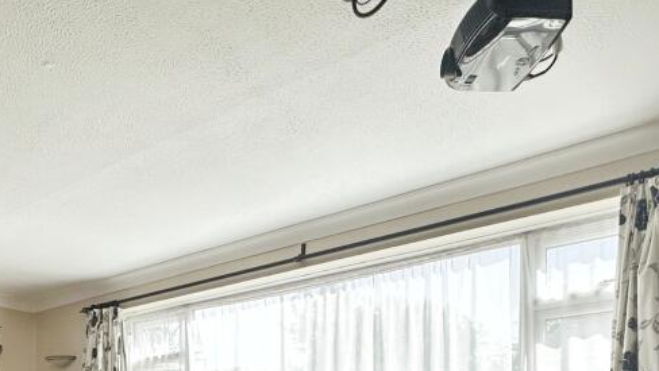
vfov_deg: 28.2
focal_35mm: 32
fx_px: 559
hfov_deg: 60.3
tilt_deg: -3.8
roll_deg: +1.1
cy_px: 515
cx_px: 254
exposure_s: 1/1233
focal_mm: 2.22
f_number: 2.2
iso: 40
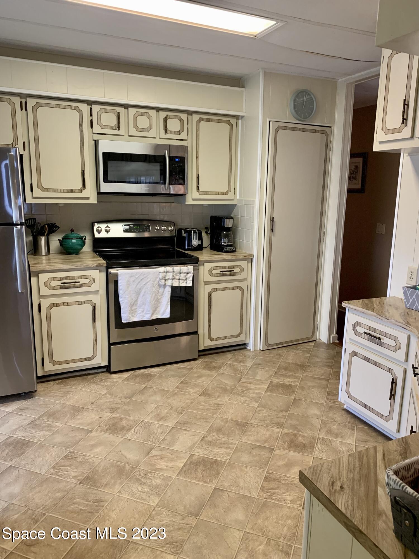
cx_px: 210
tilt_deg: -10.7
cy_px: 280
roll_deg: -0.3
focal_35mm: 26
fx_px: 420
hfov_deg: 53.1
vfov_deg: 67.3
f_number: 1.8
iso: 250
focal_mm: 4.25
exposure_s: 1/60
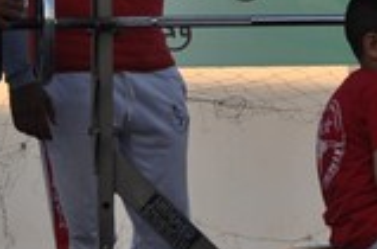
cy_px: -20
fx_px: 2652
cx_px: 344
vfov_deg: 5.4
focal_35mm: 254
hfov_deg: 8.1
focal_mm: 42
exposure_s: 1/250
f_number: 8
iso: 200
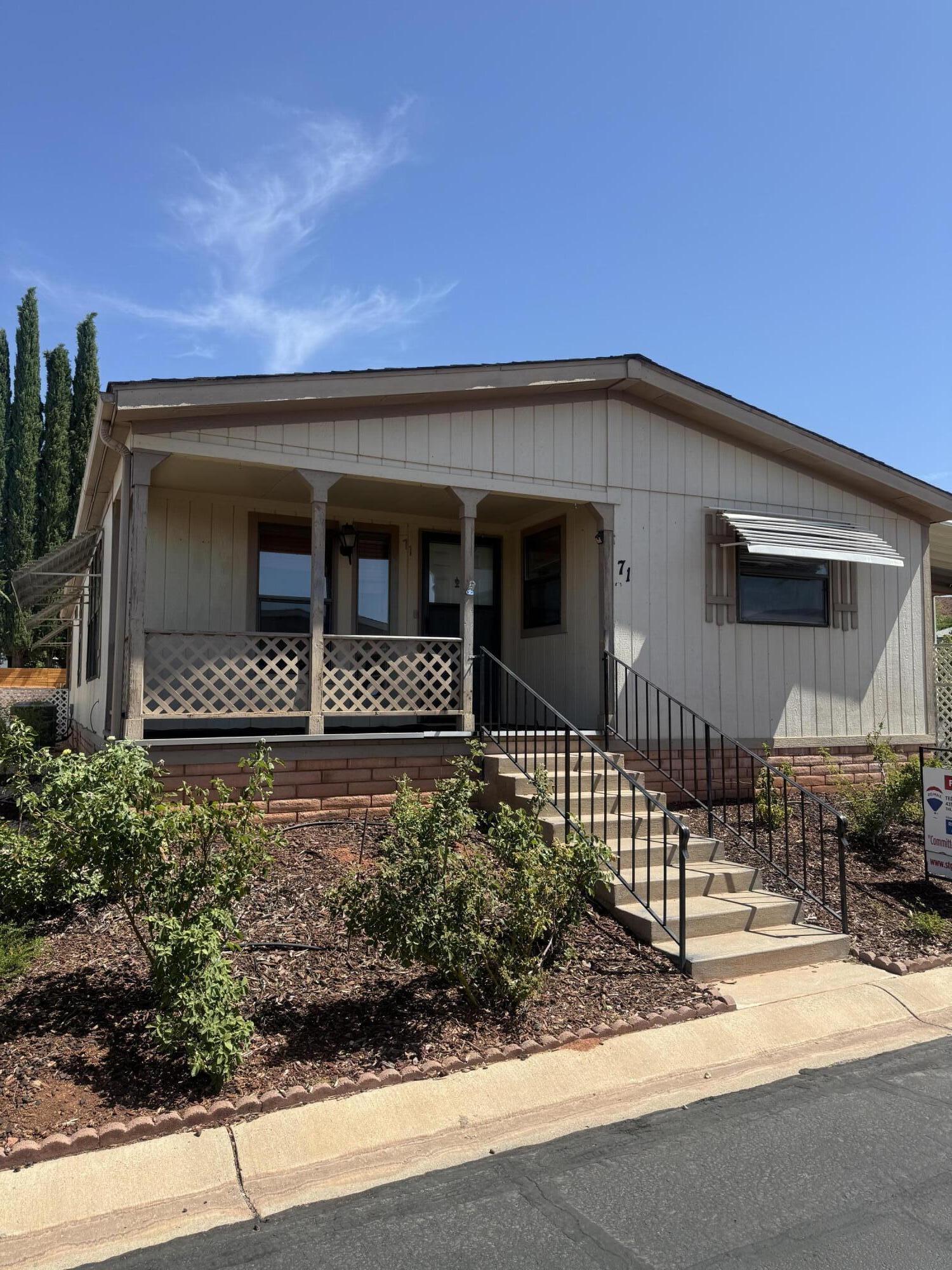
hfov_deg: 56.8
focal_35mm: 24
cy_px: 635
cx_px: 476
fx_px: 880
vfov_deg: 71.6
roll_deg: +0.5
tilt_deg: +4.1
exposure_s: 1/3425
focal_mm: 6.76
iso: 80
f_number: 1.78
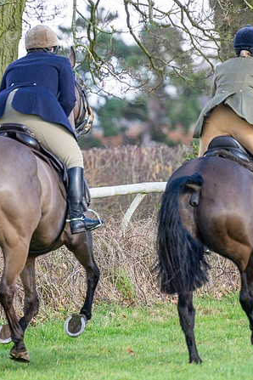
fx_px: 6114
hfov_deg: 2.4
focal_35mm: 580
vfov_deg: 3.6
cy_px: 189
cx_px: 112
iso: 800
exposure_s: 1/1000
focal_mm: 250
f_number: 4
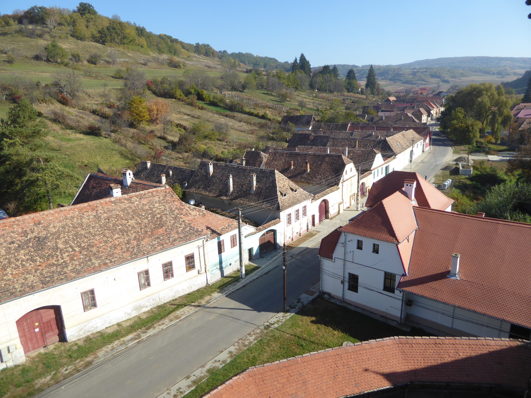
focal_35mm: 24
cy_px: 199
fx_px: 368
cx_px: 266
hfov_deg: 71.6
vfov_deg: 56.8
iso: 80
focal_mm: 4.3
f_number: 3.3
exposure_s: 1/640
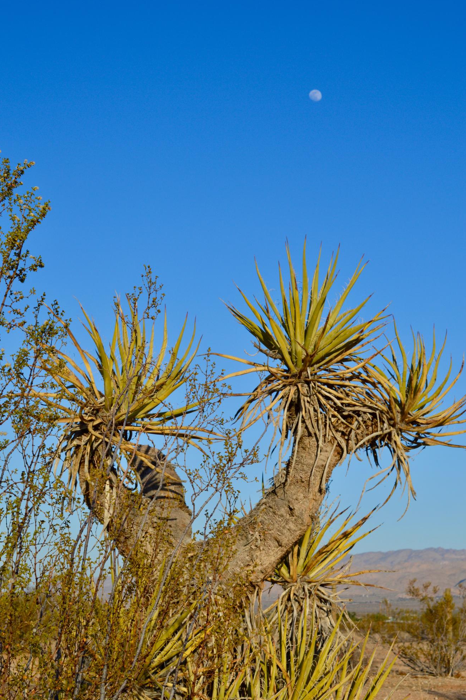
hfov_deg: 22.3
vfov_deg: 32.9
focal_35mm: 61
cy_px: 354
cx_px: 233
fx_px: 1184
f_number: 9
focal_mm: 40
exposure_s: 1/320
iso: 100
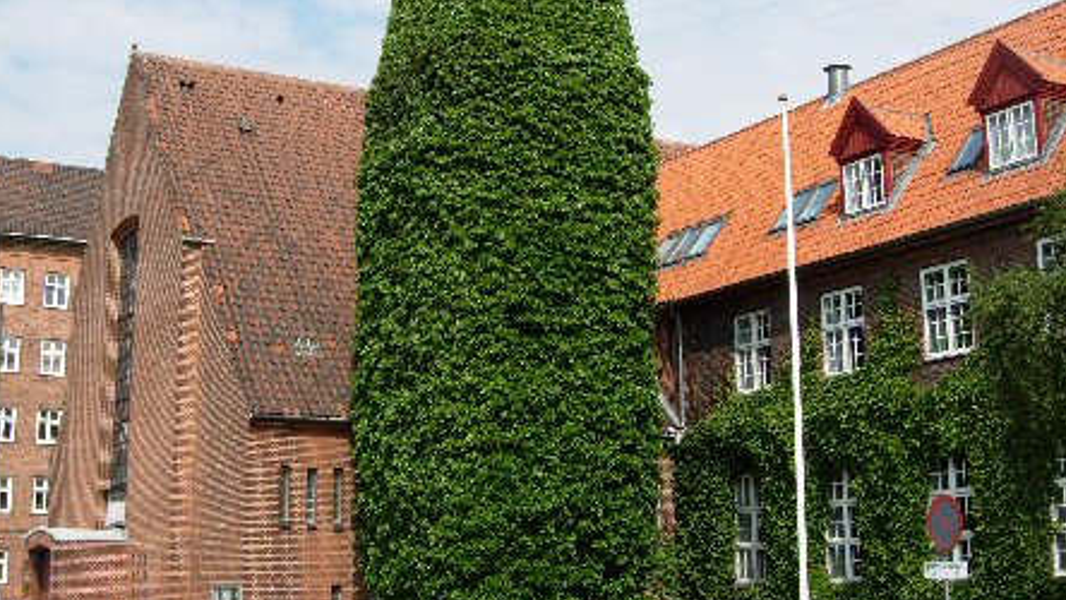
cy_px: 218
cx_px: 531
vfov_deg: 22.6
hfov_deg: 39.2
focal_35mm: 53
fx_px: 1498
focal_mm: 7.5
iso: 50
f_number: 6.1
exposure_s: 1/296
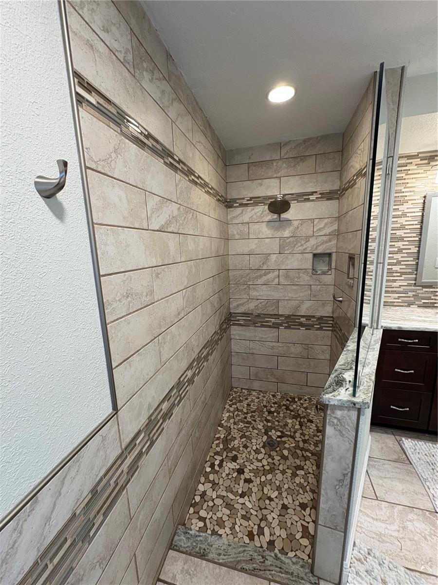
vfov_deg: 102.1
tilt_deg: -8.3
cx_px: 219
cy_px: 292
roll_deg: +1.9
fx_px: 236
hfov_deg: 85.7
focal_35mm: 14
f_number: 2.2
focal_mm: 2.22
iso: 250
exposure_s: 1/60
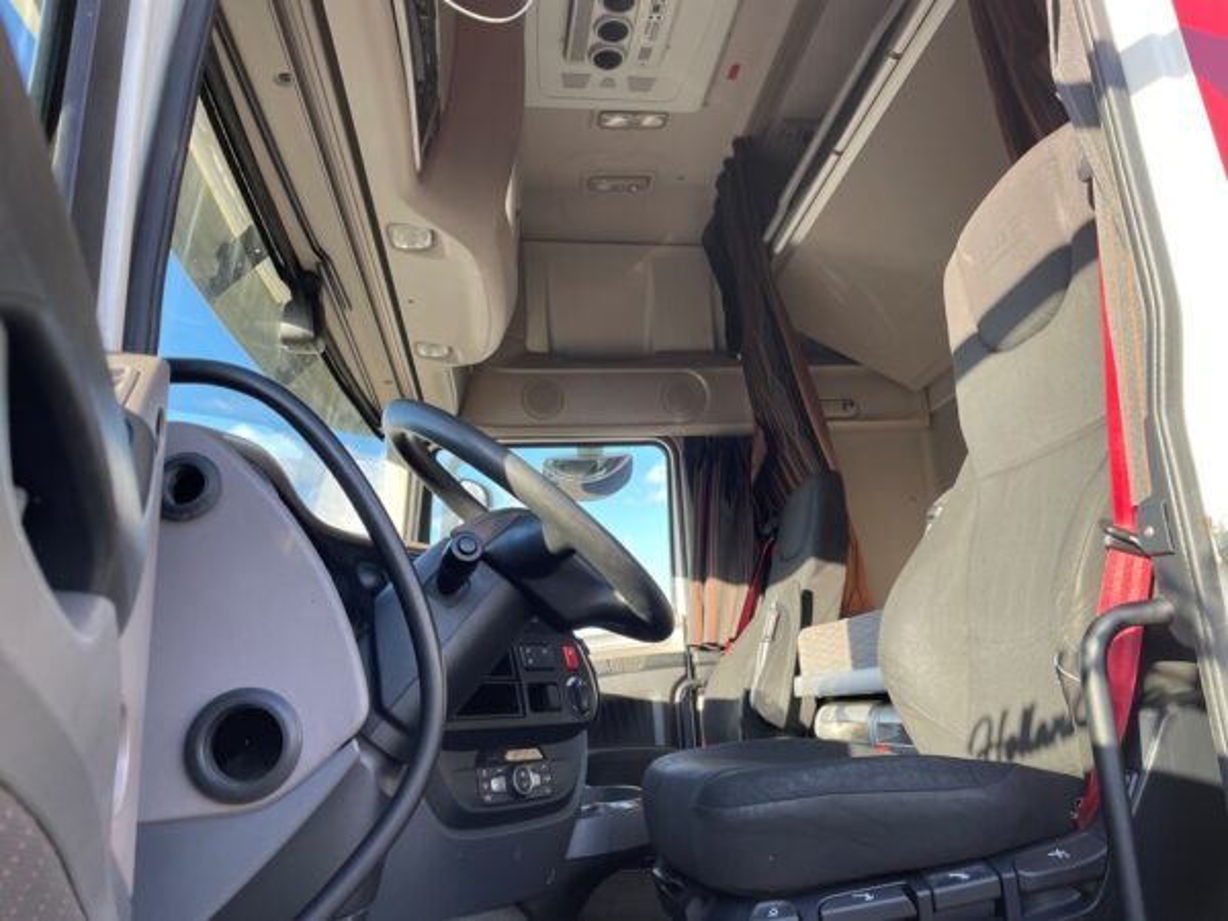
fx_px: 922
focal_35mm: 26
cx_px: 614
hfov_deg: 67.3
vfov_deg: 53.1
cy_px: 460
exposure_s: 1/230
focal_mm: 4.2
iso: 32
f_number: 1.6
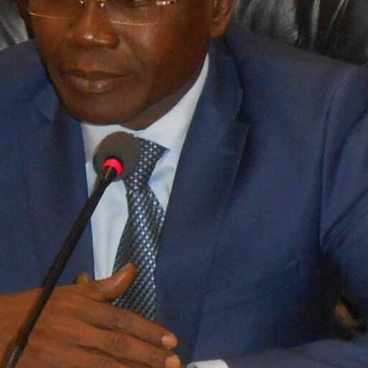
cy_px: 253
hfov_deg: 9.9
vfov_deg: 10.0
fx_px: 2093
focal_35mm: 174
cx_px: 466
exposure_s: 1/60
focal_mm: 8.8
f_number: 4.8
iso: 500
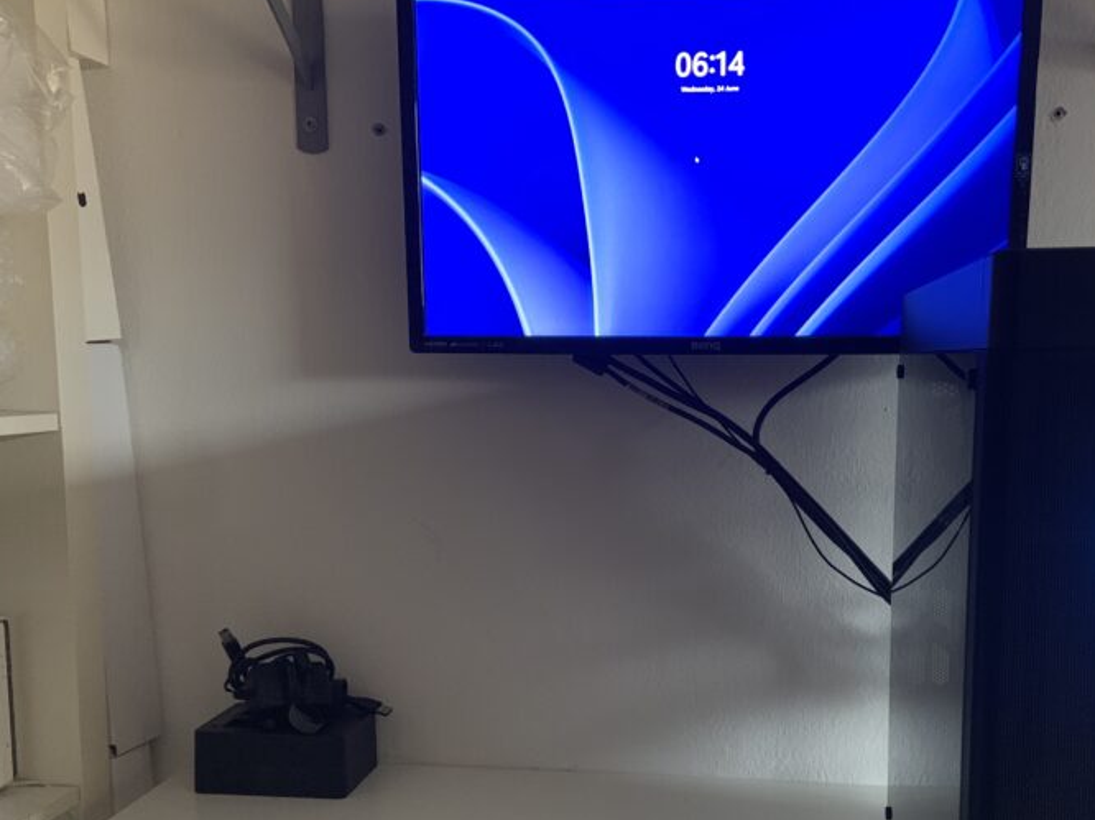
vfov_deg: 35.5
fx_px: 1265
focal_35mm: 40
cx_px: 645
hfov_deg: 46.6
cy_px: 564
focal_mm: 4.25
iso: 400
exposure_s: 1/24
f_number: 1.8
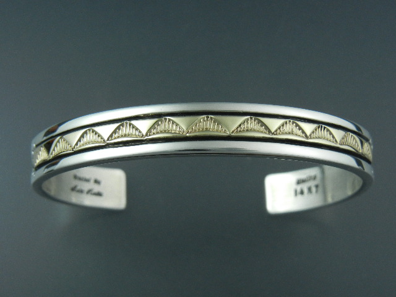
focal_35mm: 77
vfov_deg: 19.1
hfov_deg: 25.3
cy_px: 148
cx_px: 198
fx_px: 881
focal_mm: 13.9
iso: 400
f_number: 4.3
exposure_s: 1/44.5
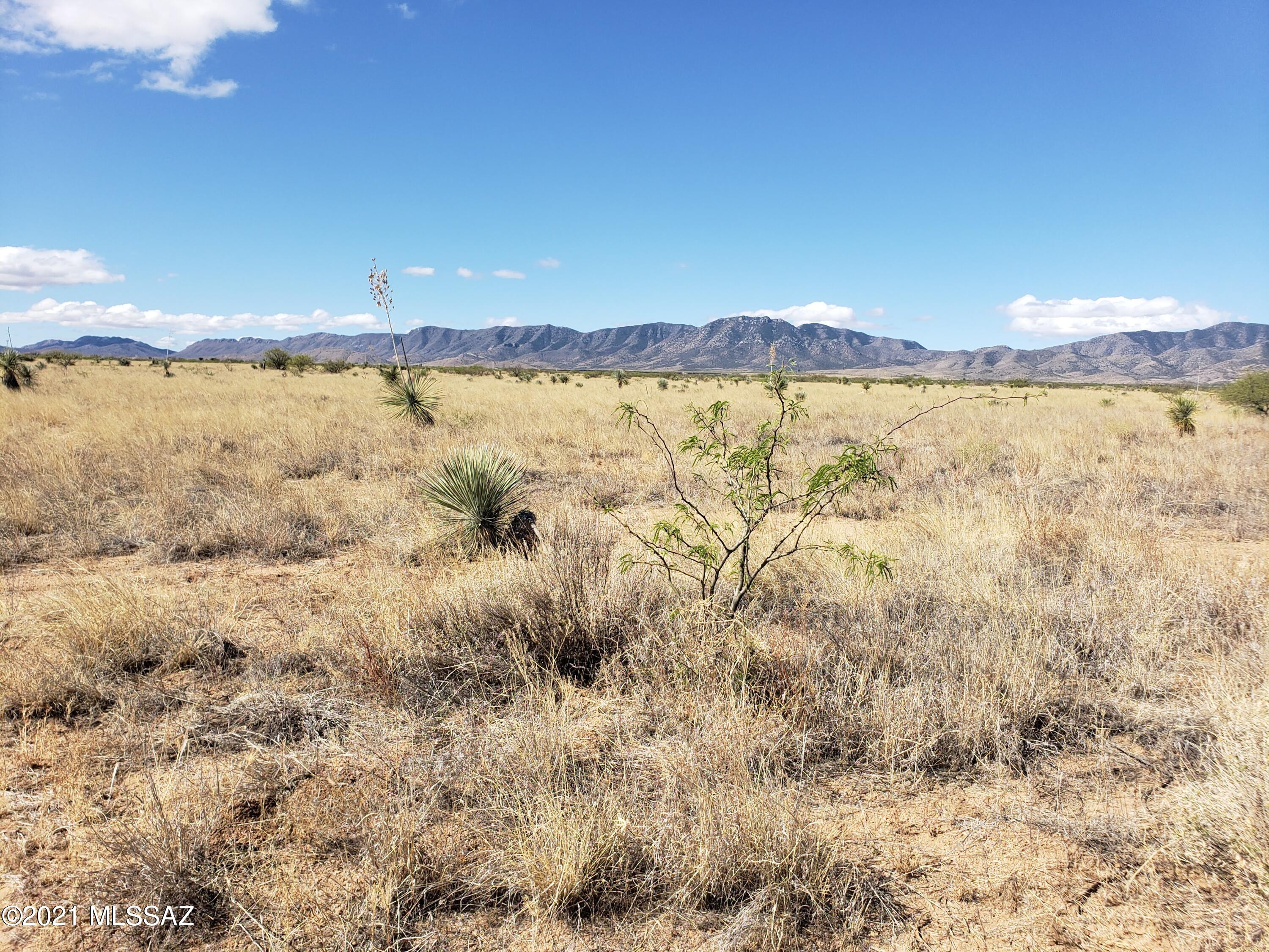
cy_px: 476
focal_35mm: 26
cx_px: 634
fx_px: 953
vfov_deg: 53.1
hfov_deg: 67.3
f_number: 2.4
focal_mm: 4.3
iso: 50
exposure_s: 1/1312
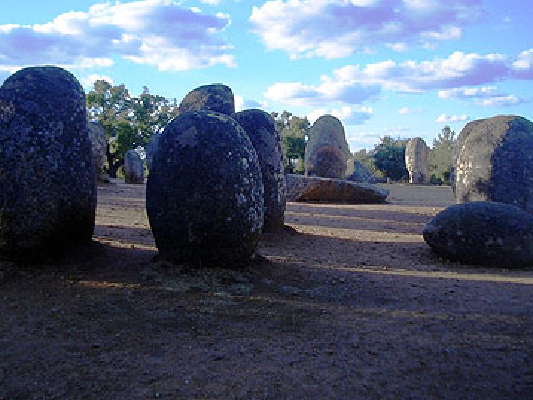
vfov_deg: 32.8
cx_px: 258
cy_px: 164
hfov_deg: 42.9
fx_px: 678
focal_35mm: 44
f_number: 2.6
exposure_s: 1/640
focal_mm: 5.8
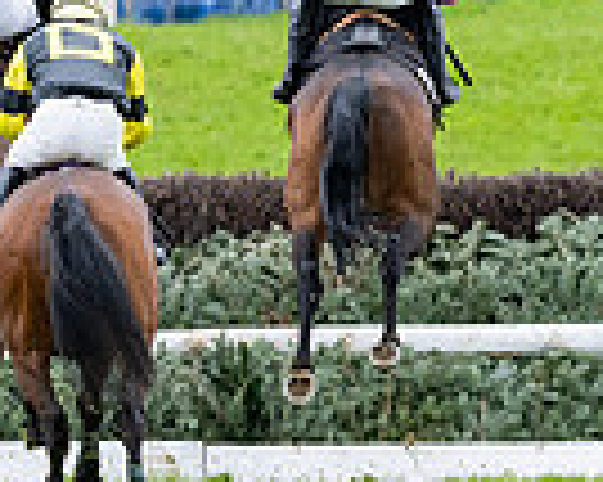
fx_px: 19117
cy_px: 284
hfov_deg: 1.8
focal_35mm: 1072
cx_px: 76
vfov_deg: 1.4
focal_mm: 200
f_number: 4
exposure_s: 1/1600
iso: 1000
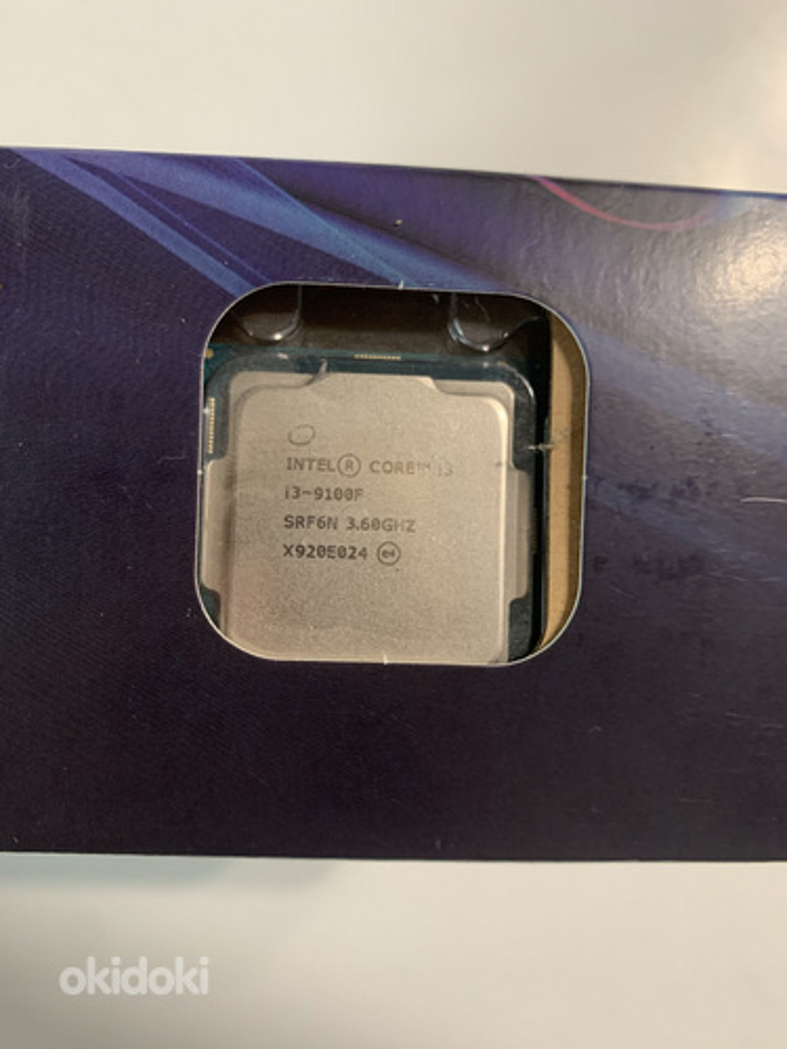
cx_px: 394
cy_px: 524
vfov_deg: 67.3
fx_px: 788
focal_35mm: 26
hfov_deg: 53.1
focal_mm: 4.25
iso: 250
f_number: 1.8
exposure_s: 1/60
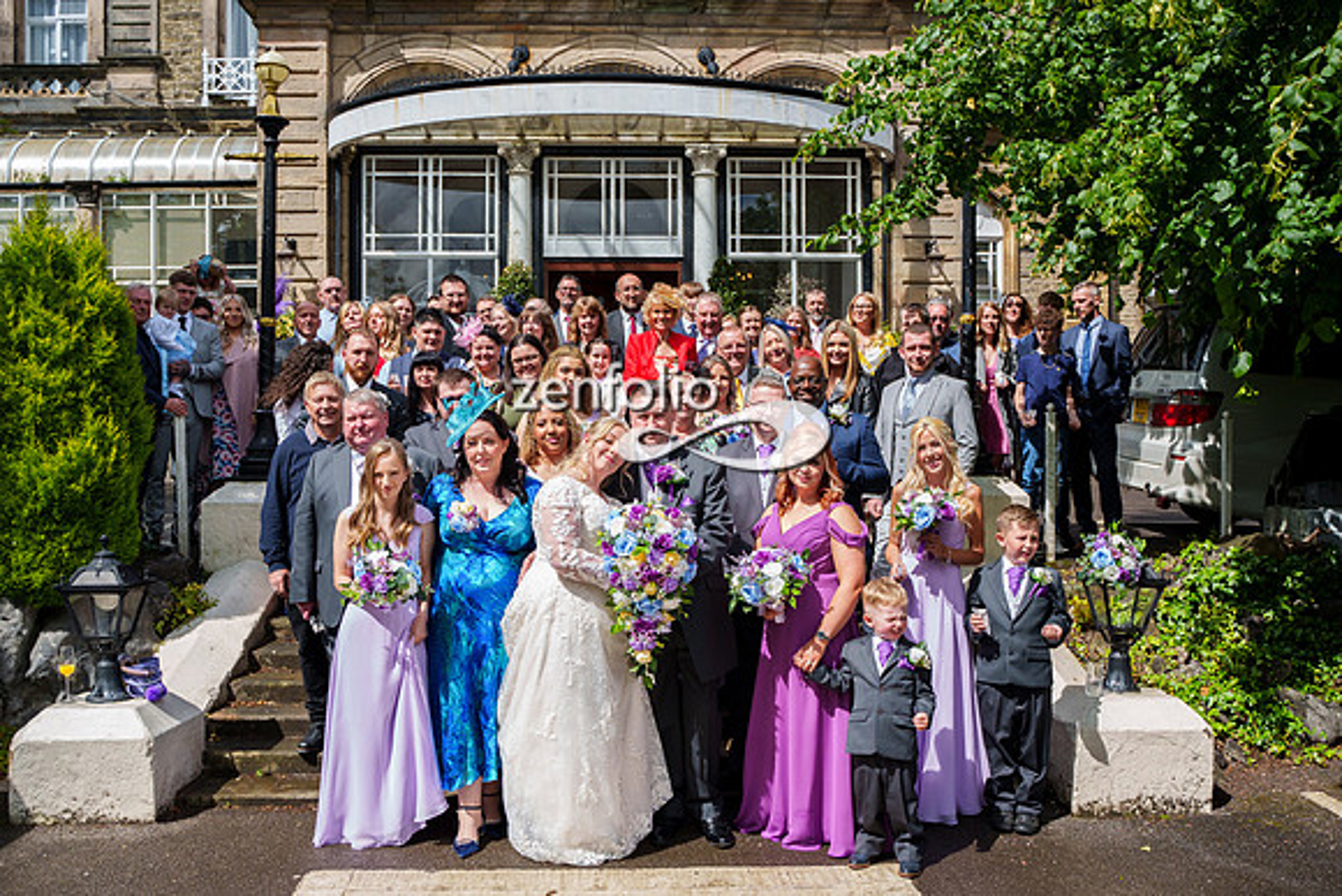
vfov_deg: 41.9
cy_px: 501
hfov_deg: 59.8
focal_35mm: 31
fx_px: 1167
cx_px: 671
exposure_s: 1/8000
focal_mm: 28
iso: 800
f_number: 3.5
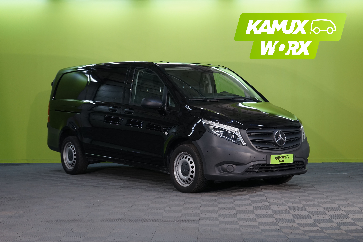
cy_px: 121
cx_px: 182
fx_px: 645
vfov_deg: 21.2
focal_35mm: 64
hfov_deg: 31.4
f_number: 5.6
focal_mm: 64
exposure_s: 1/40
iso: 800
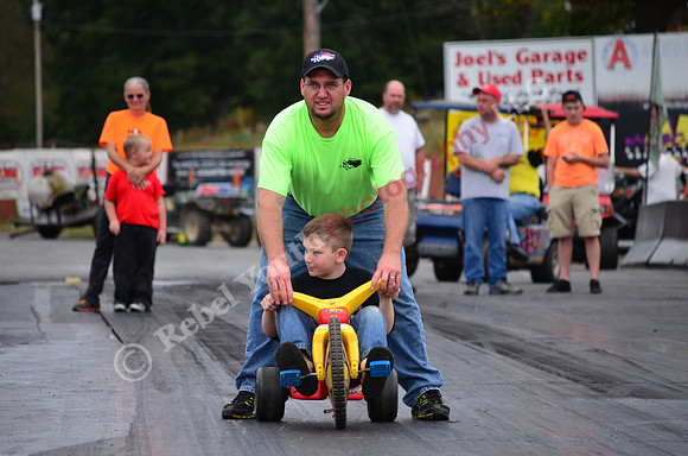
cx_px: 344
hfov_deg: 7.9
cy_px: 228
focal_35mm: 262
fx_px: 5006
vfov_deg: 5.2
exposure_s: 1/2000
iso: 1000
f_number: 6.3
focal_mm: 175
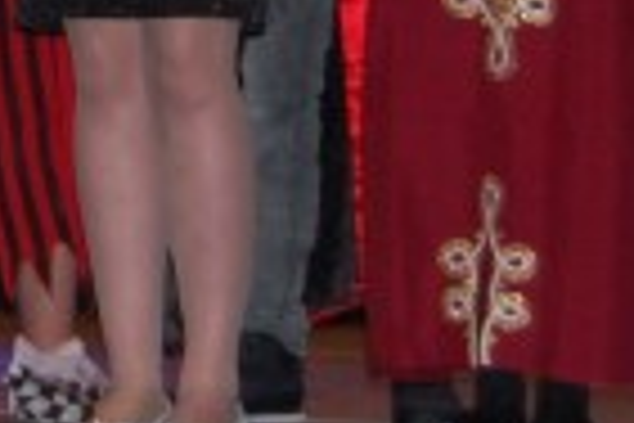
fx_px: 5688
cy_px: -508
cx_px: -652
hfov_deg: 6.2
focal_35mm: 323
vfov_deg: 4.2
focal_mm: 38
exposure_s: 1/60
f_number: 5
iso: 900
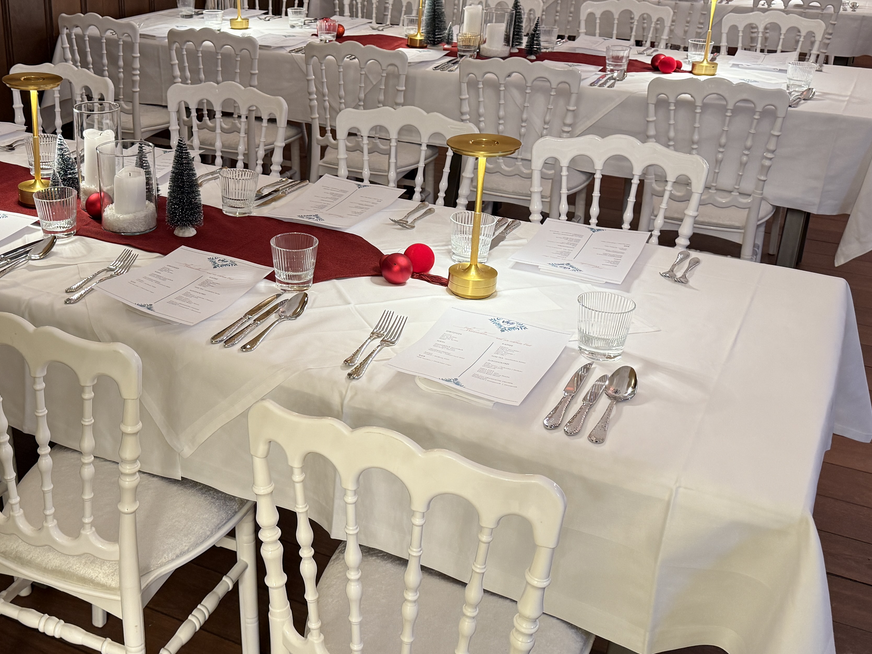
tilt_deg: -21.1
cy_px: 261
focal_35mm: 41
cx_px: 274
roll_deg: -0.9
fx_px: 1033
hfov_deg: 44.9
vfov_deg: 35.0
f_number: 1.78
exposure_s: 1/50
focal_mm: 6.76
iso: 160
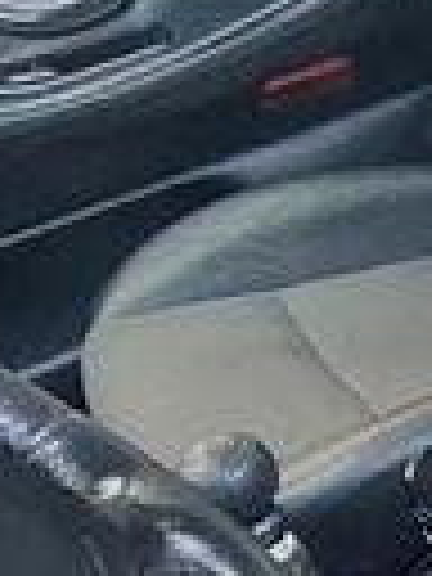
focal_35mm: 88
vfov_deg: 22.0
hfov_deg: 13.4
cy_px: 452
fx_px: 1464
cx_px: 963
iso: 125
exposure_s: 1/50
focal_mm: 1.74
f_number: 2.2
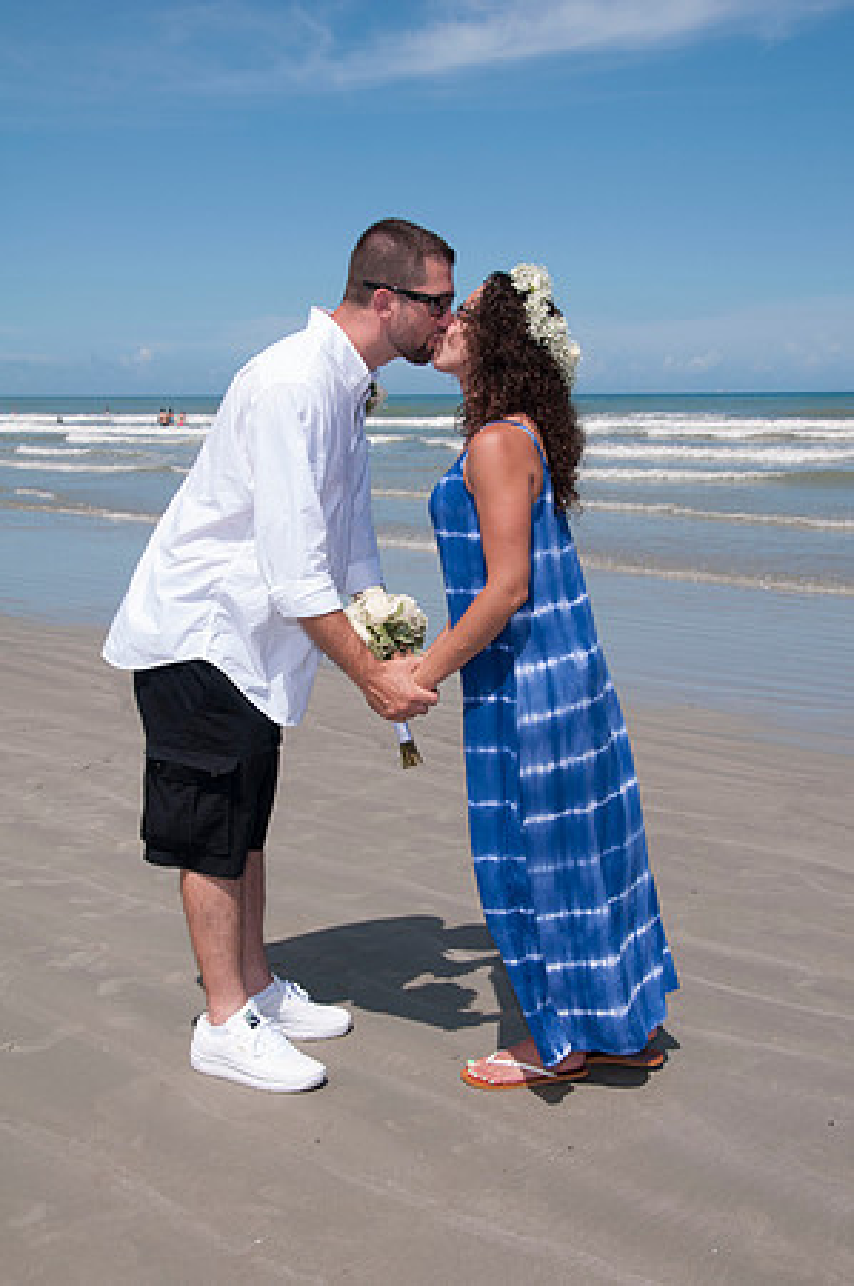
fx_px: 1605
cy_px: 643
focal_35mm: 45
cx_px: 427
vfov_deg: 43.6
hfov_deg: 29.8
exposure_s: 1/250
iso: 100
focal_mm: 30
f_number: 11
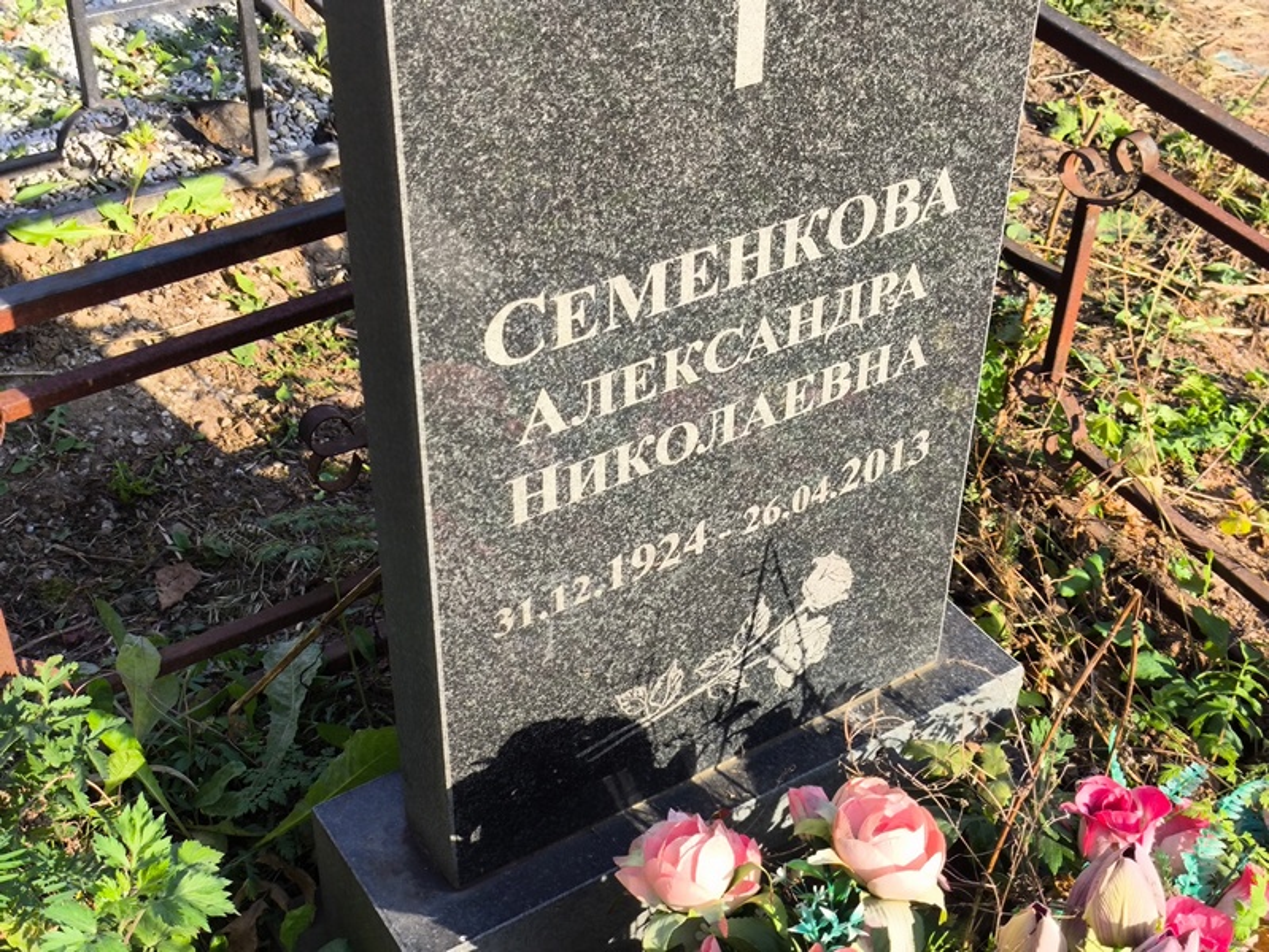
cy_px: 476
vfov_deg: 29.1
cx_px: 634
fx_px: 1834
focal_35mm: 50
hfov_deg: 38.2
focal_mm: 4.71
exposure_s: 1/601
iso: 50
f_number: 1.7
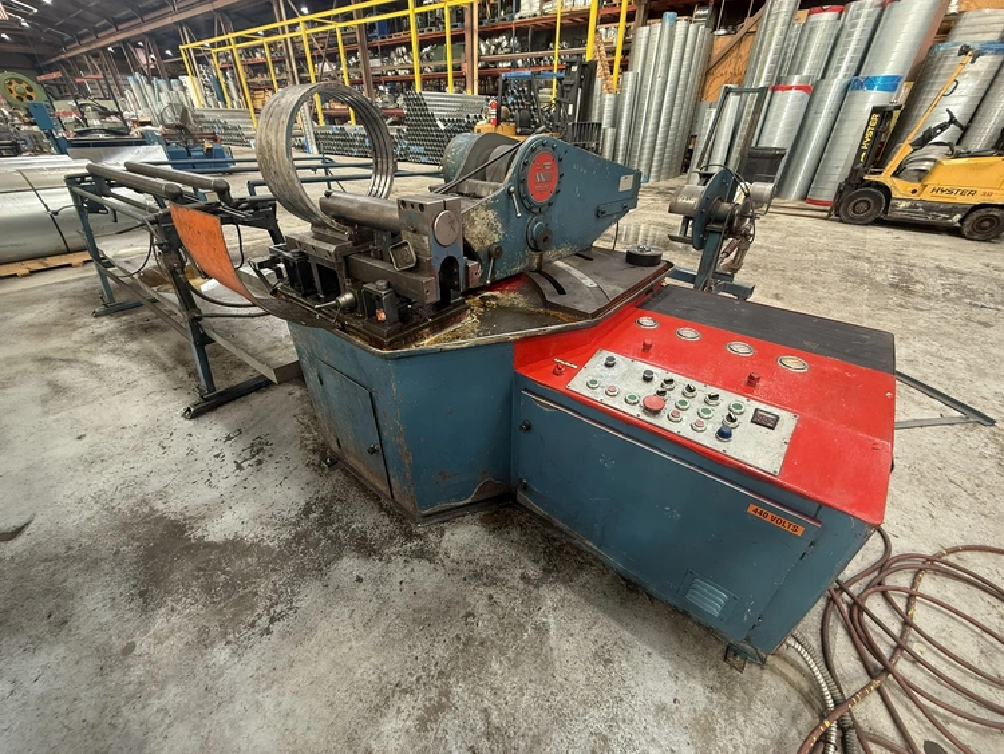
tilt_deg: -32.6
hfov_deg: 102.0
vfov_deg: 85.7
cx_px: 502
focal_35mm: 14
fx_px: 406
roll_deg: -0.5
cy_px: 377
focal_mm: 2.22
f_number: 2.2
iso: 250
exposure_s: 1/60
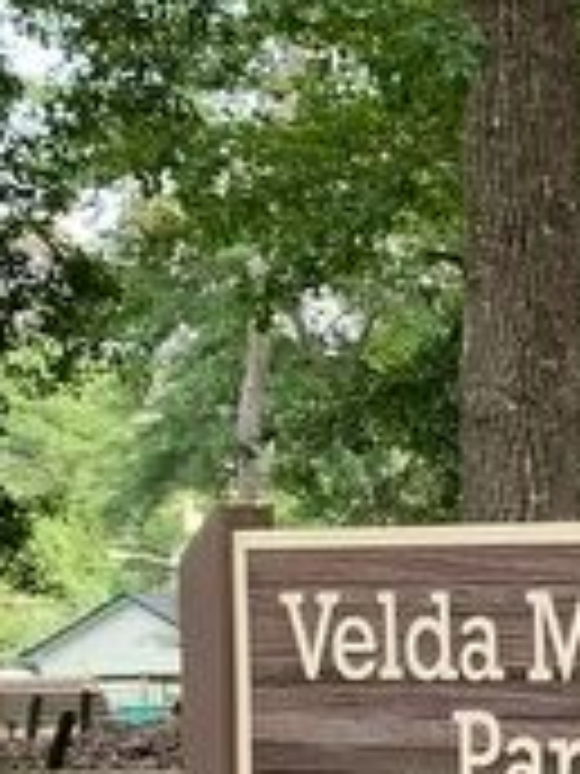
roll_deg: +0.7
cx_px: 1686
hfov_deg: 9.7
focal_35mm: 121
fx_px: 2703
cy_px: 720
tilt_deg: -0.5
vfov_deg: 16.0
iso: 40
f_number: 1.8
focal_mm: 4.25
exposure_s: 1/121
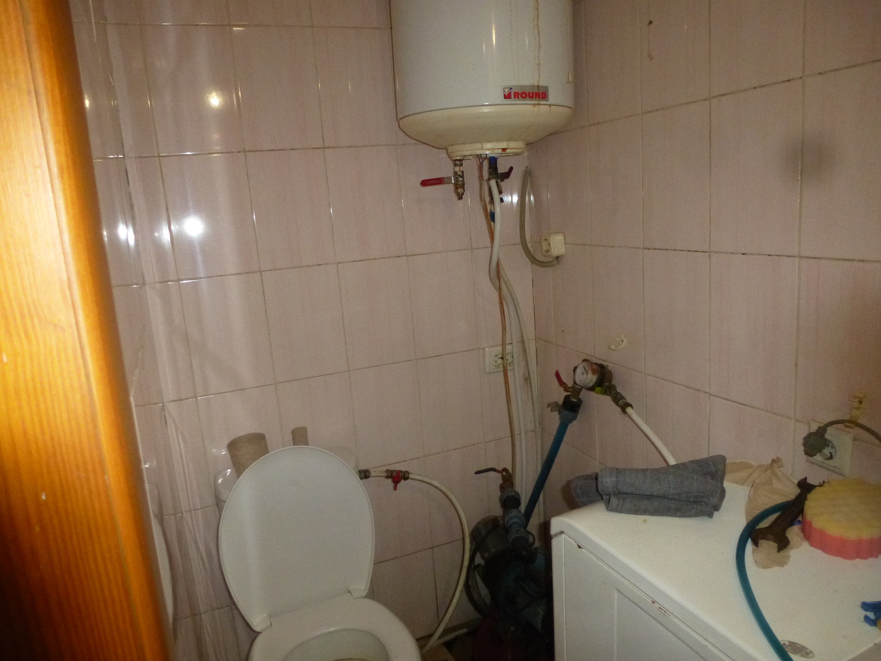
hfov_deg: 71.6
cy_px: 330
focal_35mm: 24
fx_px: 611
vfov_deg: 56.8
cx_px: 440
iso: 800
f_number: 3.3
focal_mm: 4.3
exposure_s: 1/125
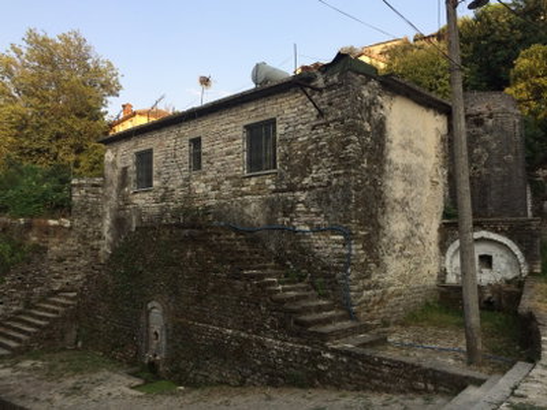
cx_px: 274
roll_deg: +0.8
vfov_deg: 48.2
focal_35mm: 29
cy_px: 205
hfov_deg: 61.7
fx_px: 458
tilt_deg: +4.2
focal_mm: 4.15
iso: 32
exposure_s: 1/570
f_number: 2.2
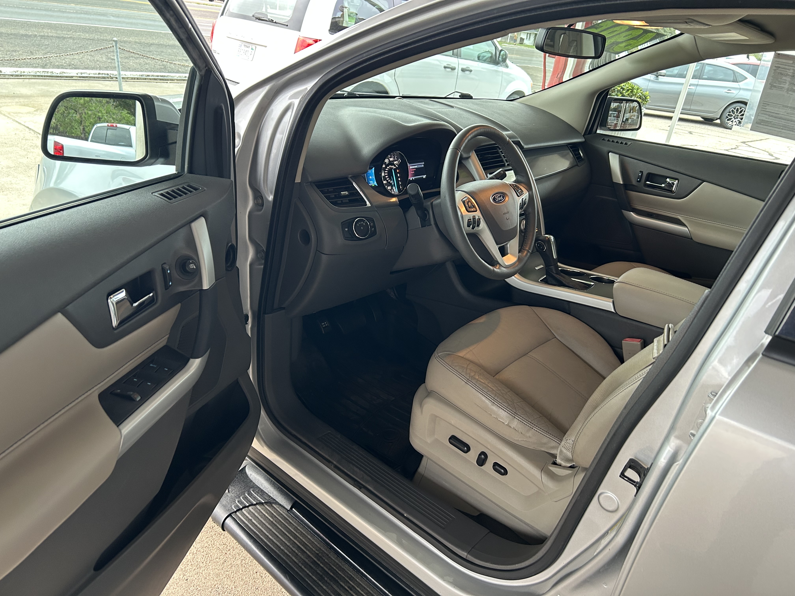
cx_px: 398
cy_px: 298
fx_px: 597
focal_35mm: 26
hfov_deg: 67.3
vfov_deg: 53.1
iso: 160
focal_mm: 5.7
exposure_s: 1/60
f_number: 1.5
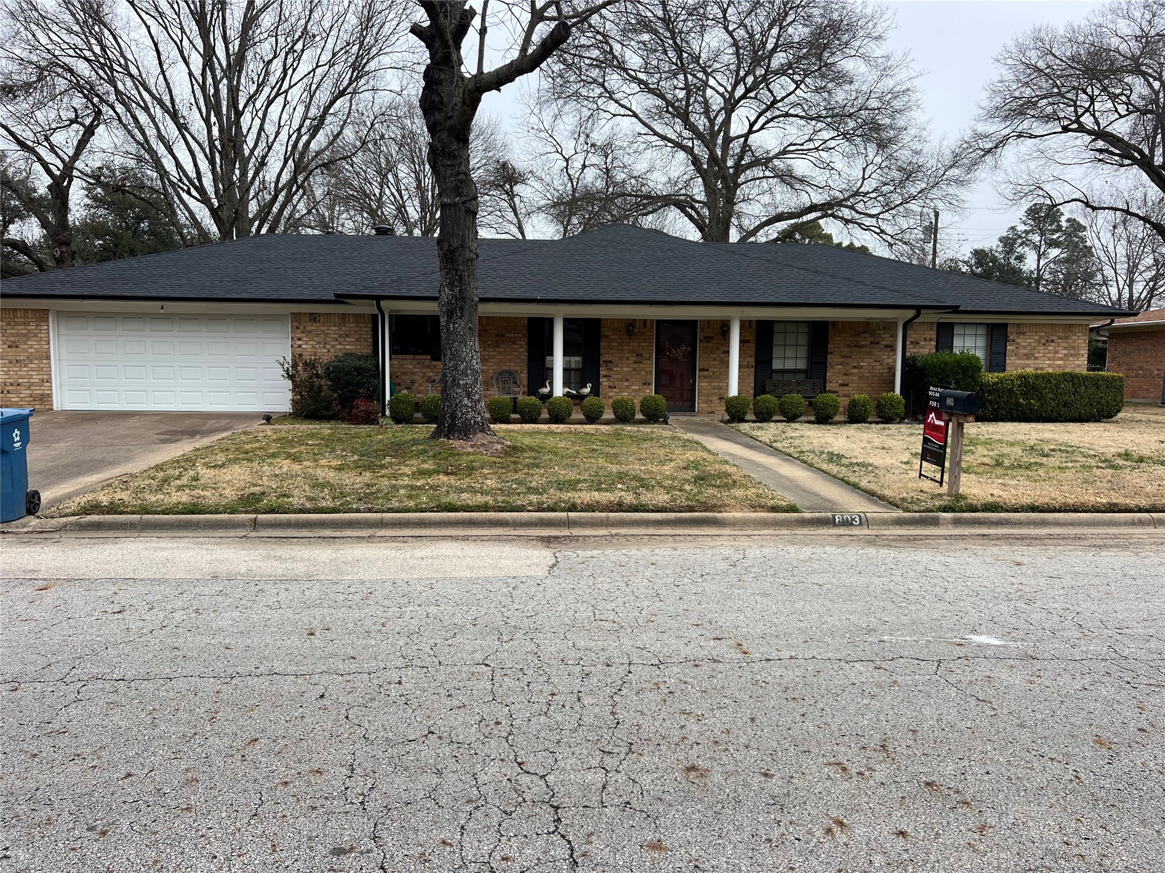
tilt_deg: -4.1
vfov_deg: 53.1
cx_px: 582
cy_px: 436
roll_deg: -0.1
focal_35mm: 26
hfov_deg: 67.3
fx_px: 875
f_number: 1.5
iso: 50
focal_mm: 5.7
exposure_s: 1/1972
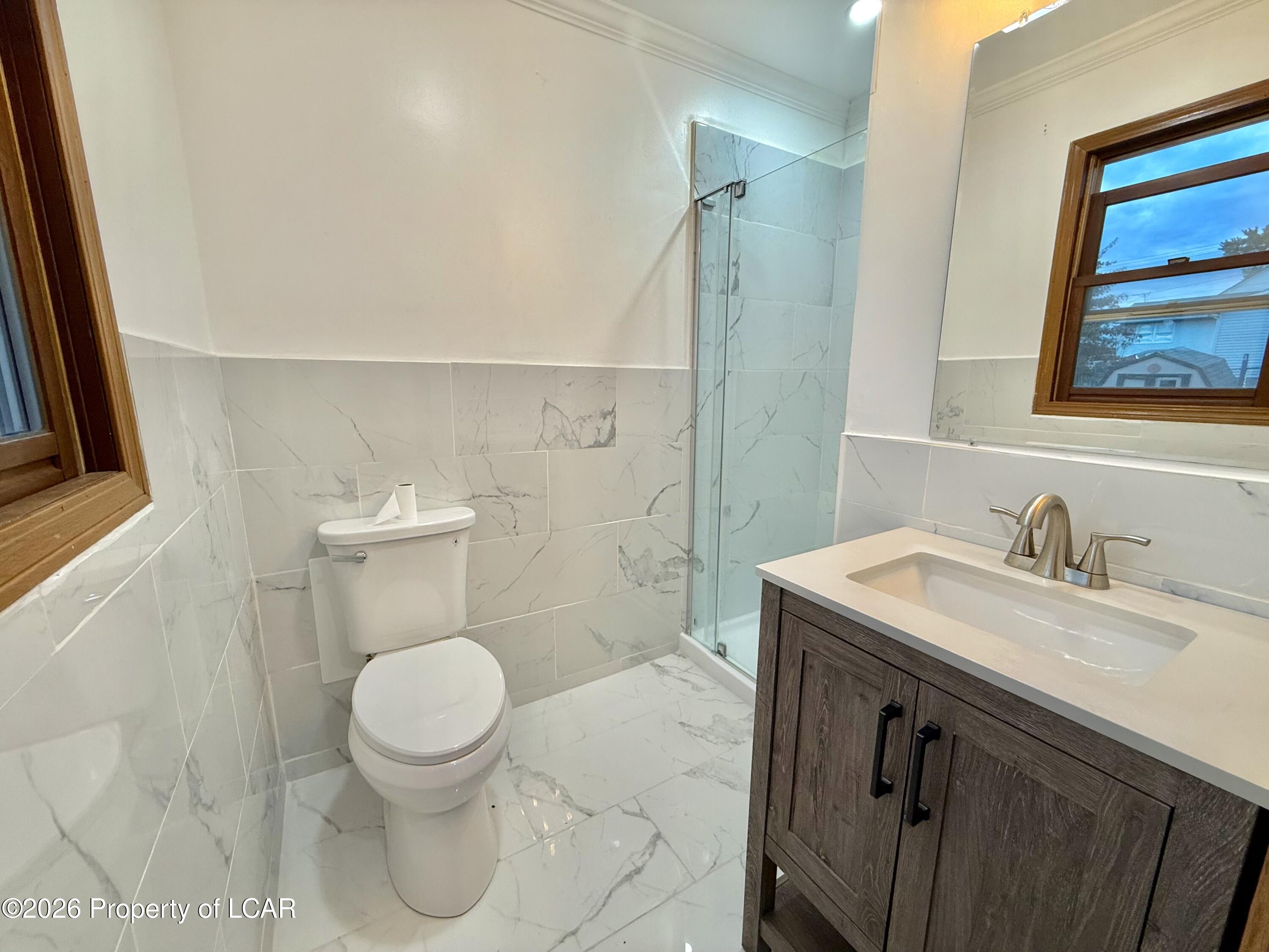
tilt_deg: -10.4
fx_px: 513
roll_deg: -0.3
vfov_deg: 85.7
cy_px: 476
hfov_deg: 102.1
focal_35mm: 14
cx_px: 634
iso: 125
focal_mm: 2.22
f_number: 2.2
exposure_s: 1/120
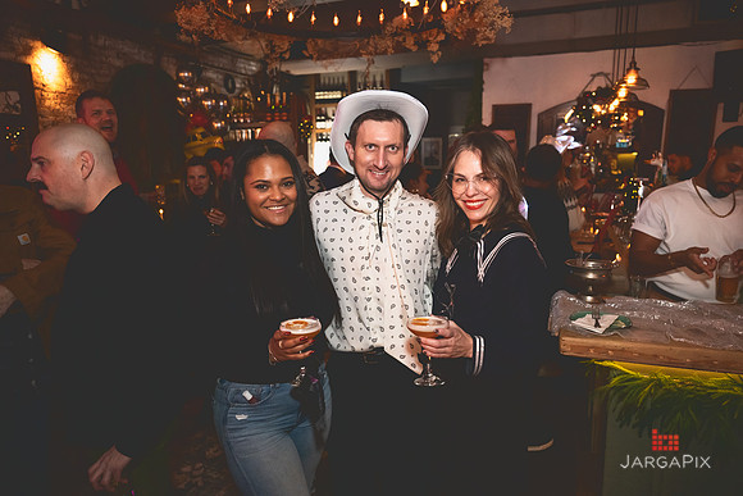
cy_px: 248
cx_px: 372
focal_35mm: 25
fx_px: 509
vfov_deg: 51.9
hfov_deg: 72.2
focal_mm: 24.5
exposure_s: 1/100
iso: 3200
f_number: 3.2
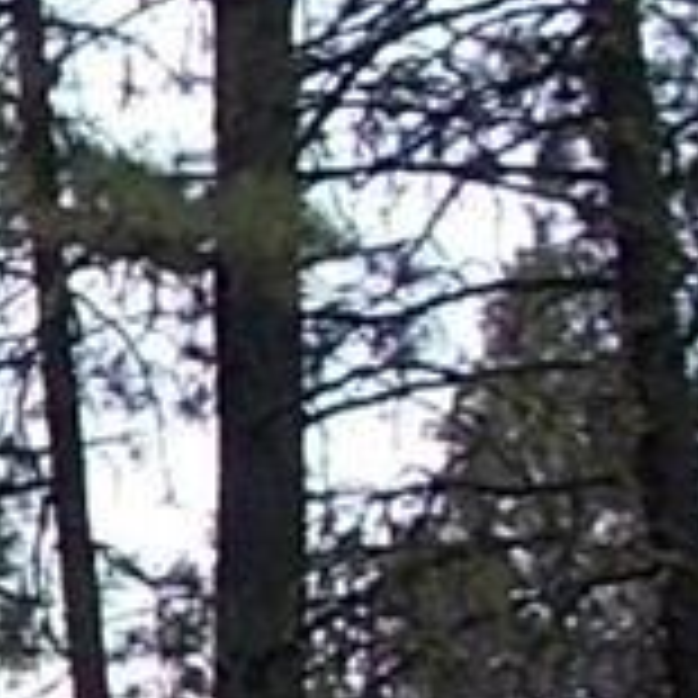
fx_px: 5064
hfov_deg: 6.4
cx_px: -2062
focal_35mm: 222
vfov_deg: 7.9
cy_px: 662
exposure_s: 1/125
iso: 80
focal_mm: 4.6
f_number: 3.2
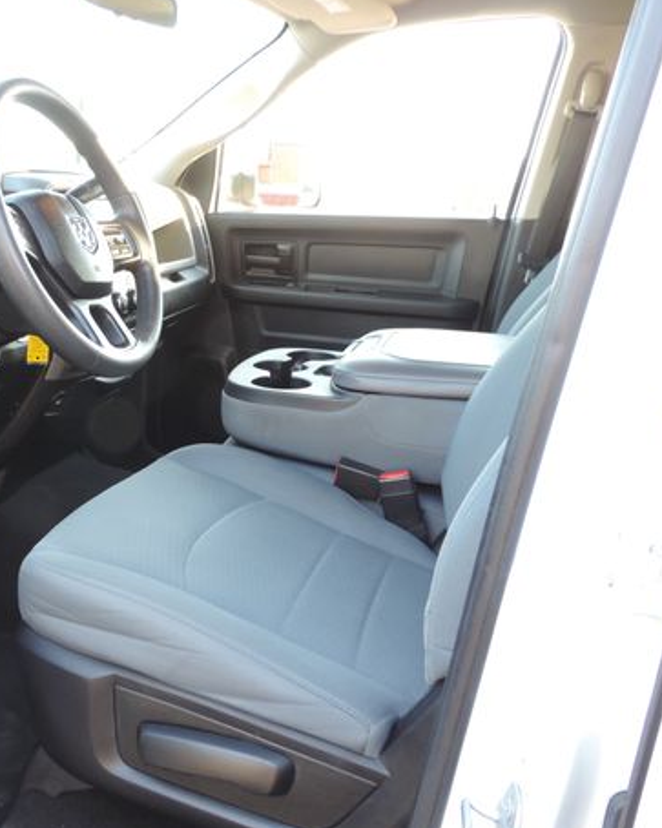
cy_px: 416
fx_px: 808
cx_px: 151
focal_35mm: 33
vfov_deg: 54.2
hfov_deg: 42.9
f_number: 3
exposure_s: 1/30
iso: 200
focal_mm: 4.3
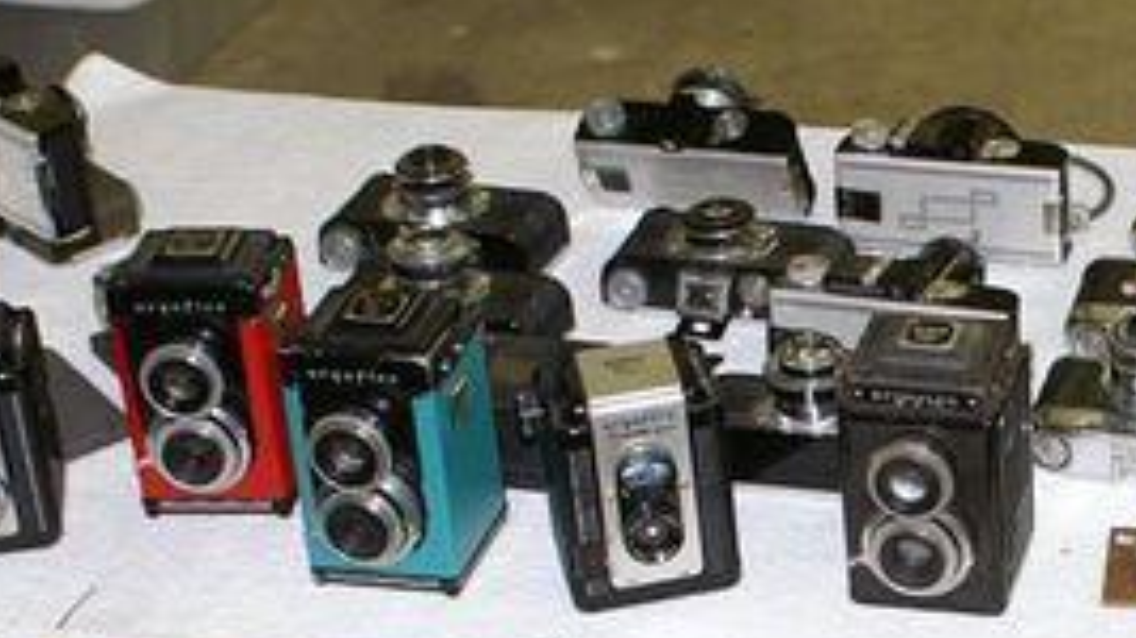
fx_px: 3403
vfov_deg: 10.7
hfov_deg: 18.7
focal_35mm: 113
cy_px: 451
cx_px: 991
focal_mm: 30
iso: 400
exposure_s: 1/60
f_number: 5
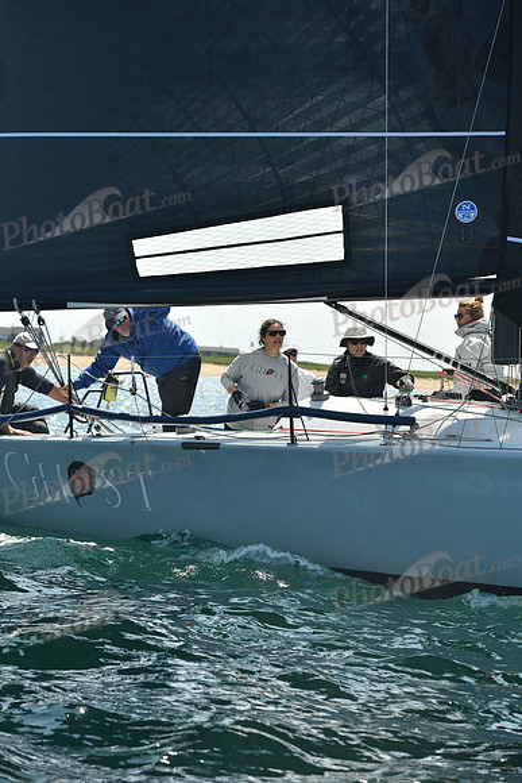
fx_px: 2130
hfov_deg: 14.0
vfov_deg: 20.8
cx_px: 261
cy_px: 392
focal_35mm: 98
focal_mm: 98
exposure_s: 1/800
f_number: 5.6
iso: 320
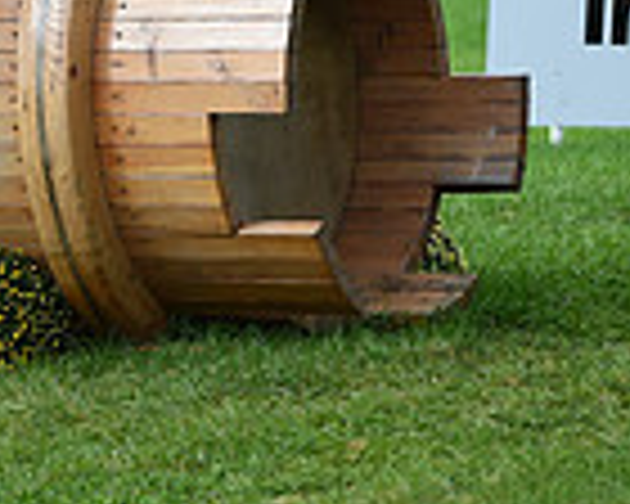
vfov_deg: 3.3
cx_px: -580
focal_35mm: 466
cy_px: -189
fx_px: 8689
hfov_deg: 4.1
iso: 320
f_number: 4.5
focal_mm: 120
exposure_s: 1/1250
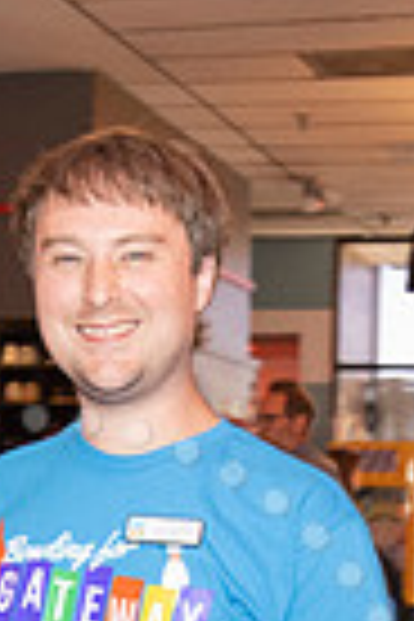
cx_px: 126
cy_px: 822
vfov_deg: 15.1
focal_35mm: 129
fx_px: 2225
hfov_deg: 10.6
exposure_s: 1/80
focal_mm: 26
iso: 2500
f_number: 5.6
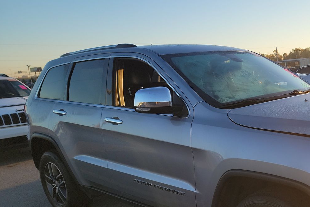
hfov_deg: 46.3
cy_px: 149
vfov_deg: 32.9
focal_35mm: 40
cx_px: 242
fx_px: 345
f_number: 1.8
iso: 50
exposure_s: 1/312
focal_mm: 6.7
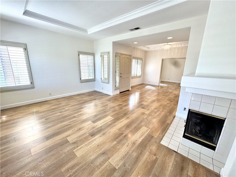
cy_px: 88
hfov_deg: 102.1
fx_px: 95
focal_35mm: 14
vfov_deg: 85.7
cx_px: 118
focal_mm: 2.22
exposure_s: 1/120
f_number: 2.2
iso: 50
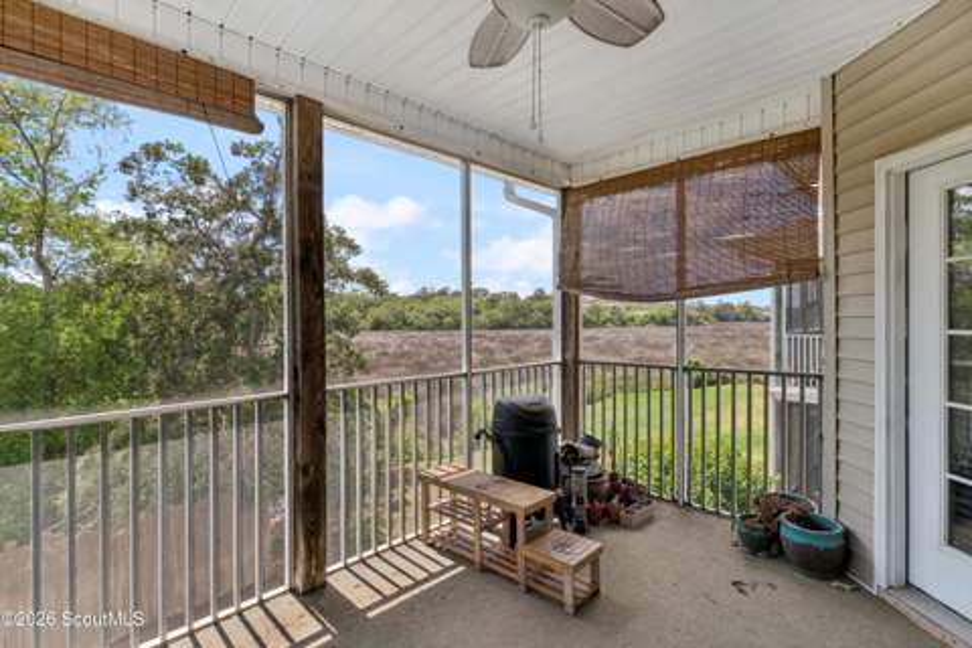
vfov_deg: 70.4
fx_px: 459
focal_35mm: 17
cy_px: 324
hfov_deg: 93.3
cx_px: 486
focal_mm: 17
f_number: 8
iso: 250
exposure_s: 1/160
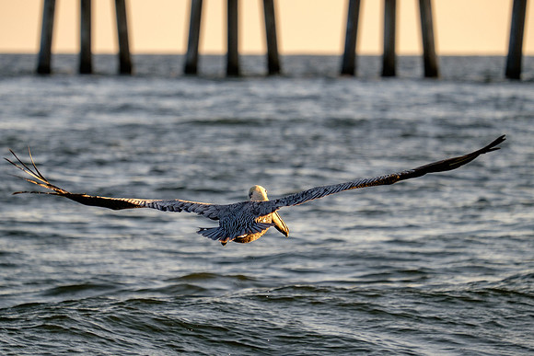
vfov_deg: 3.9
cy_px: 151
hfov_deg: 5.9
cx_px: 226
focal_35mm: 351
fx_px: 5210
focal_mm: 200
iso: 400
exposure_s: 1/1000
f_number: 5.6
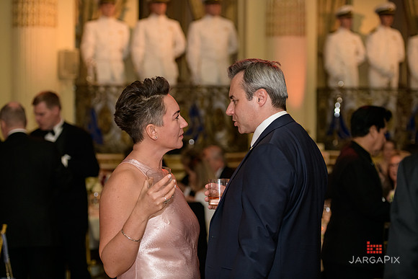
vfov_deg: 16.7
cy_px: 140
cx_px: 209
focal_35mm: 82
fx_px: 952
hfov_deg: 24.8
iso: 1600
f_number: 3.2
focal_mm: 82
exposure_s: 1/125
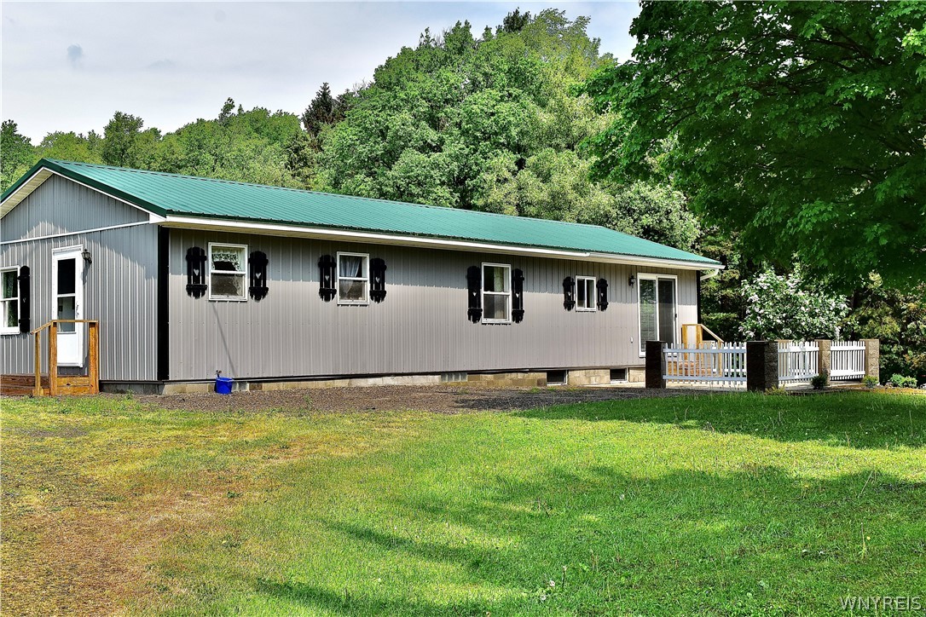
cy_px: 308
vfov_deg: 29.9
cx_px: 463
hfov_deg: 43.6
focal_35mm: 45
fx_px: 1157
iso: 400
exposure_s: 1/500
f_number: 11
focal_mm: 30
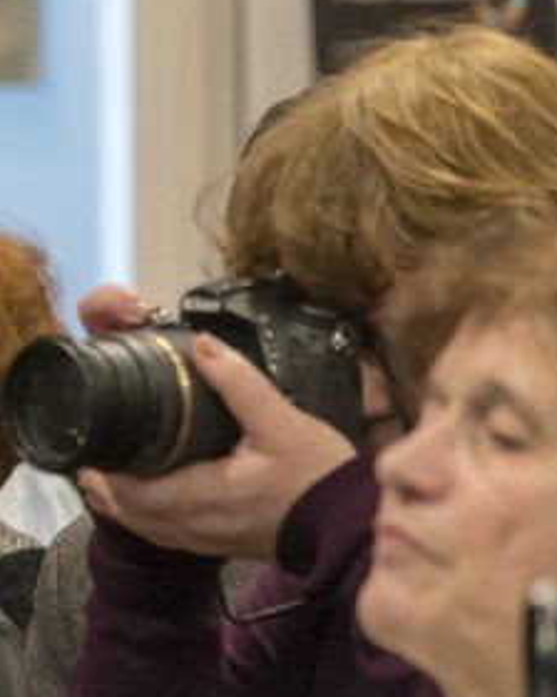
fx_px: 7459
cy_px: 258
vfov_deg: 5.3
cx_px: -555
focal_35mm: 362
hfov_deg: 4.2
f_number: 4
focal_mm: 120
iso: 4000
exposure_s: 1/125
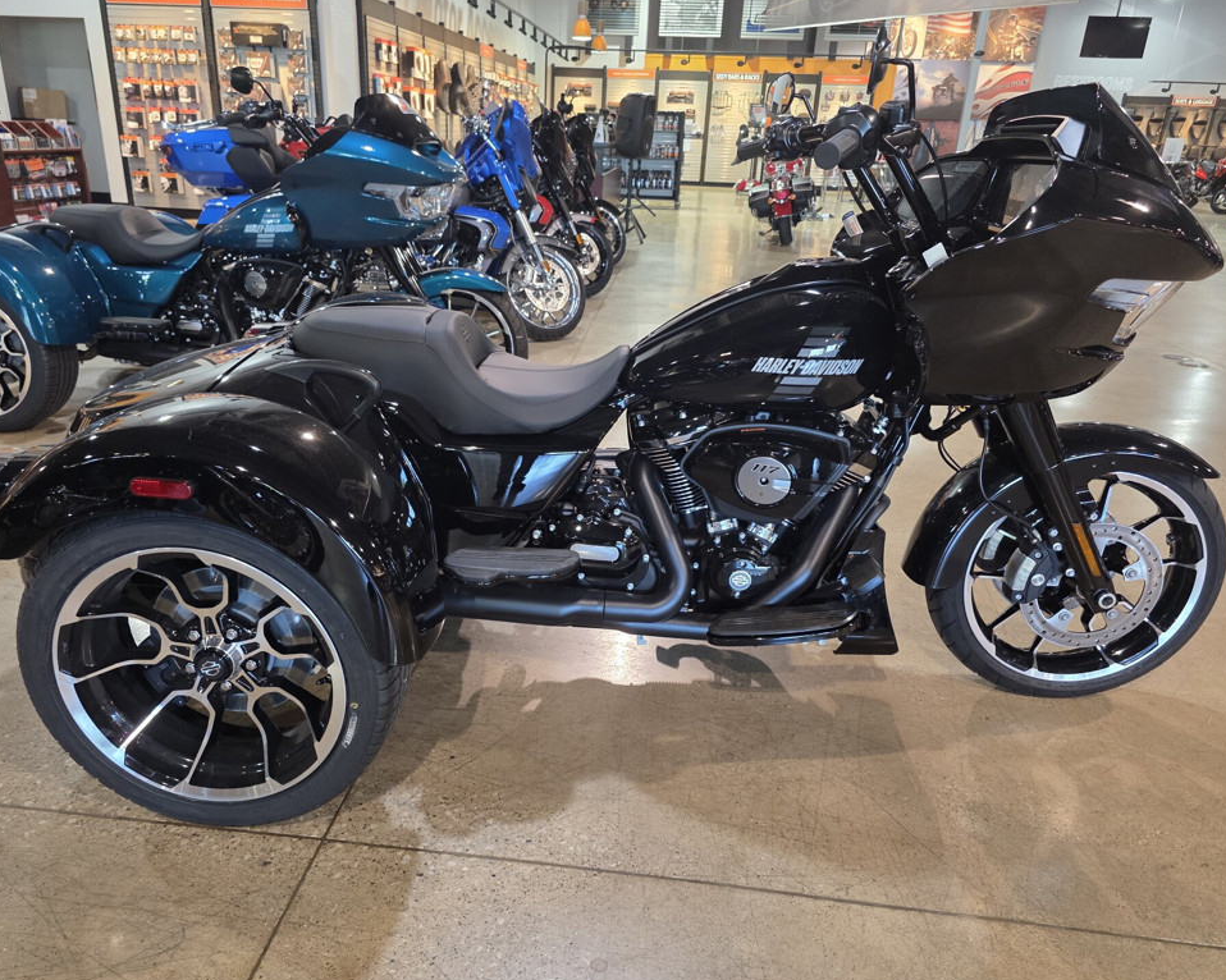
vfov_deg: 56.8
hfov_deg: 68.0
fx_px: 907
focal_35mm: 25
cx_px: 574
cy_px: 496
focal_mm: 6.3
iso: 500
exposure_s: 1/120
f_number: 1.7
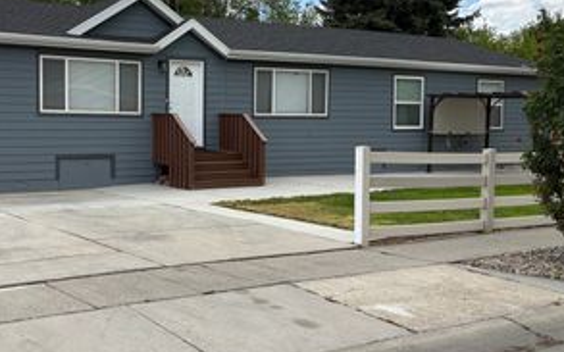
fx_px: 722
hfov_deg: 41.8
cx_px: 169
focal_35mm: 47
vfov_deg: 27.4
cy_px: 143
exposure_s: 1/2865
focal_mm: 5.96
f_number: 1.6
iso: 50
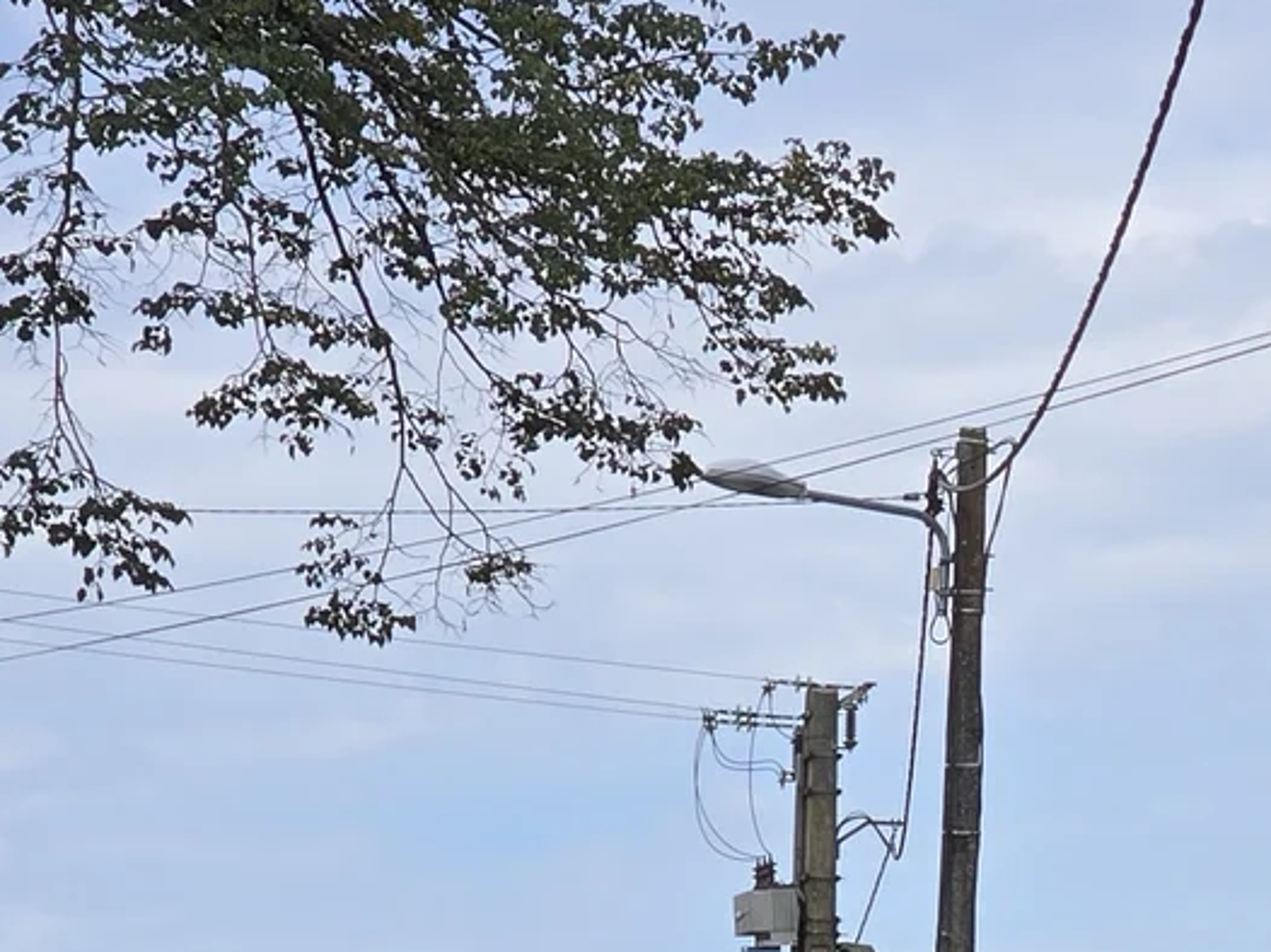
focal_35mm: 252
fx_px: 9248
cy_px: 1394
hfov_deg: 7.8
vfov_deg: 5.8
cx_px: 1285
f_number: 2.4
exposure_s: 1/1718
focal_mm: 7.9
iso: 50
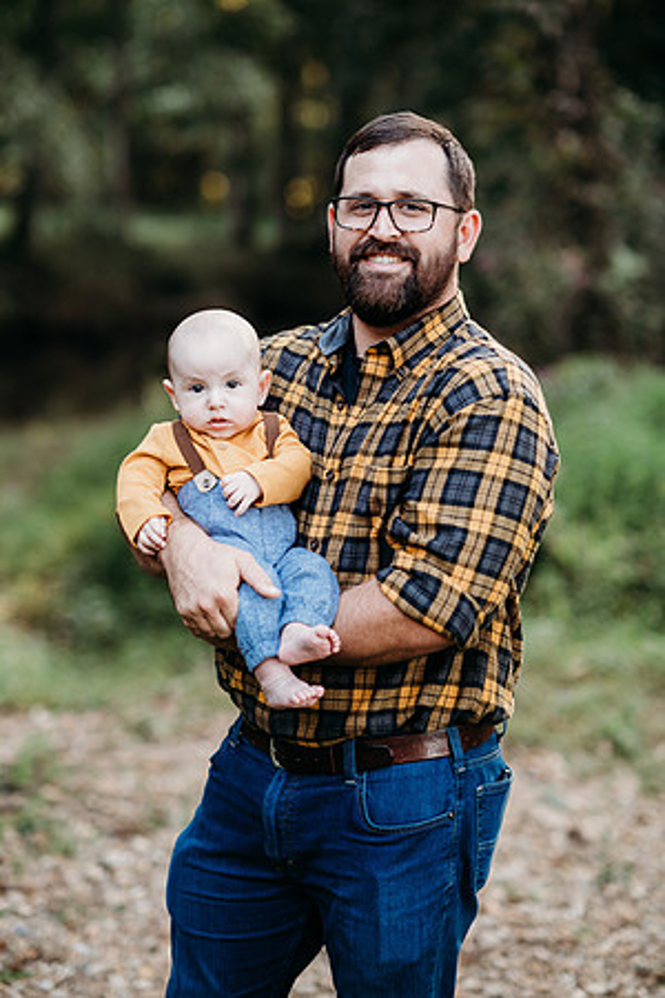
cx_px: 332
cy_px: 499
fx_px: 2355
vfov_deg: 23.9
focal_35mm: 85
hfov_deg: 16.1
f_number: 2.2
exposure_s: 1/200
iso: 200
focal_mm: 85
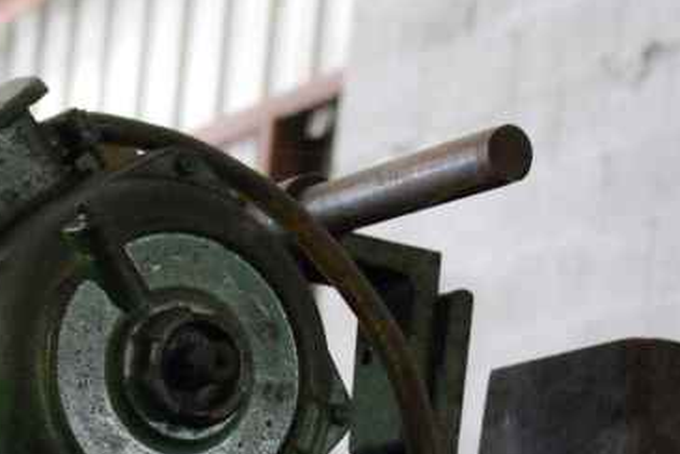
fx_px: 2609
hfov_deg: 14.6
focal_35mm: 138
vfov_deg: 9.6
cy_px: 710
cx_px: -15
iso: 1600
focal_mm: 28
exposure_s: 1/10
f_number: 4.2
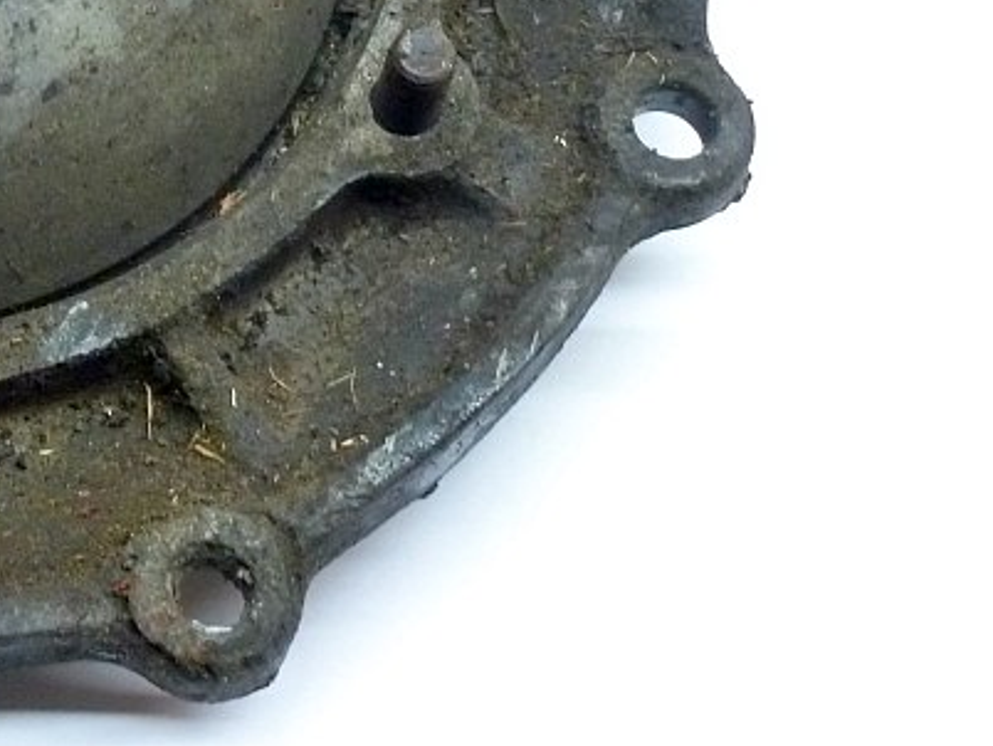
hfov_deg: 18.4
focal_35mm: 102
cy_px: -37
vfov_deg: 14.2
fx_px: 2928
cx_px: -145
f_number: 3.7
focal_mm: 7.3
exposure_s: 1/10
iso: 400
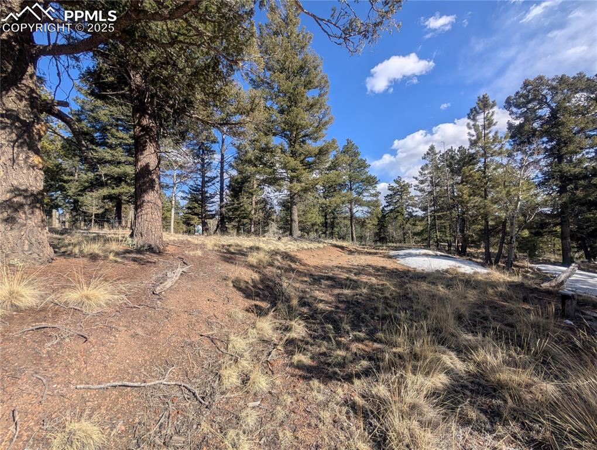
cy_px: 225
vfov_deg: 94.6
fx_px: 207
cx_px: 298
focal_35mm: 12
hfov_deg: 110.5
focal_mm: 2.02
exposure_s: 1/2924
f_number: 1.7
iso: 50
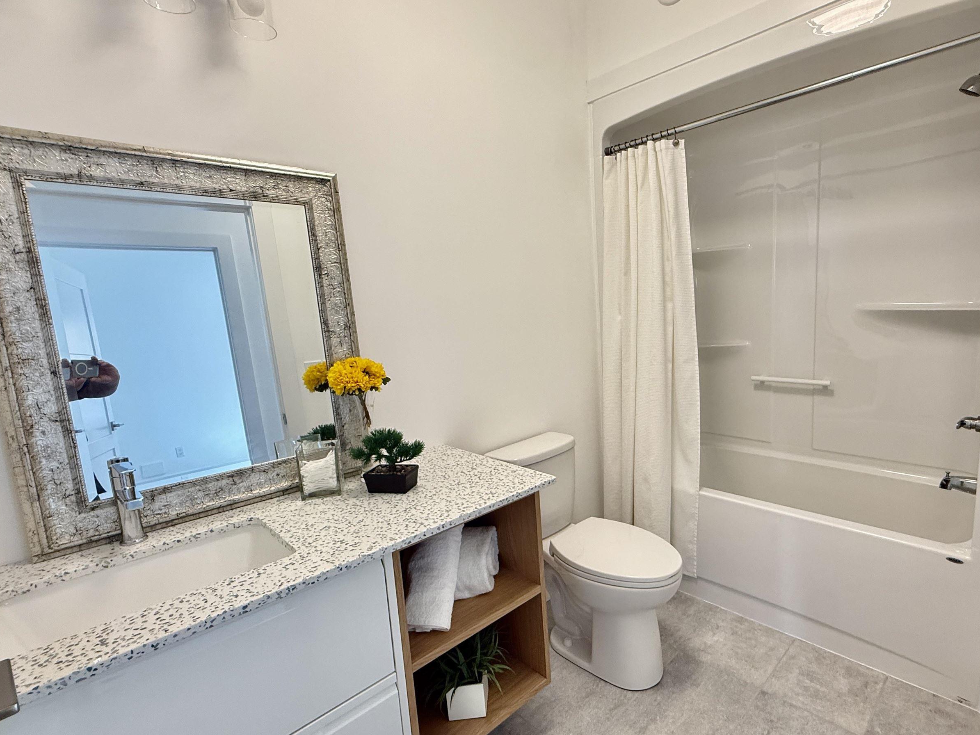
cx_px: 565
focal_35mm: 18
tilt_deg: -8.2
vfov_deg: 71.6
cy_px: 380
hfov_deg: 87.1
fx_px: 510
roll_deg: +2.4
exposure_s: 1/120
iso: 250
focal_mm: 2.22
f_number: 2.2
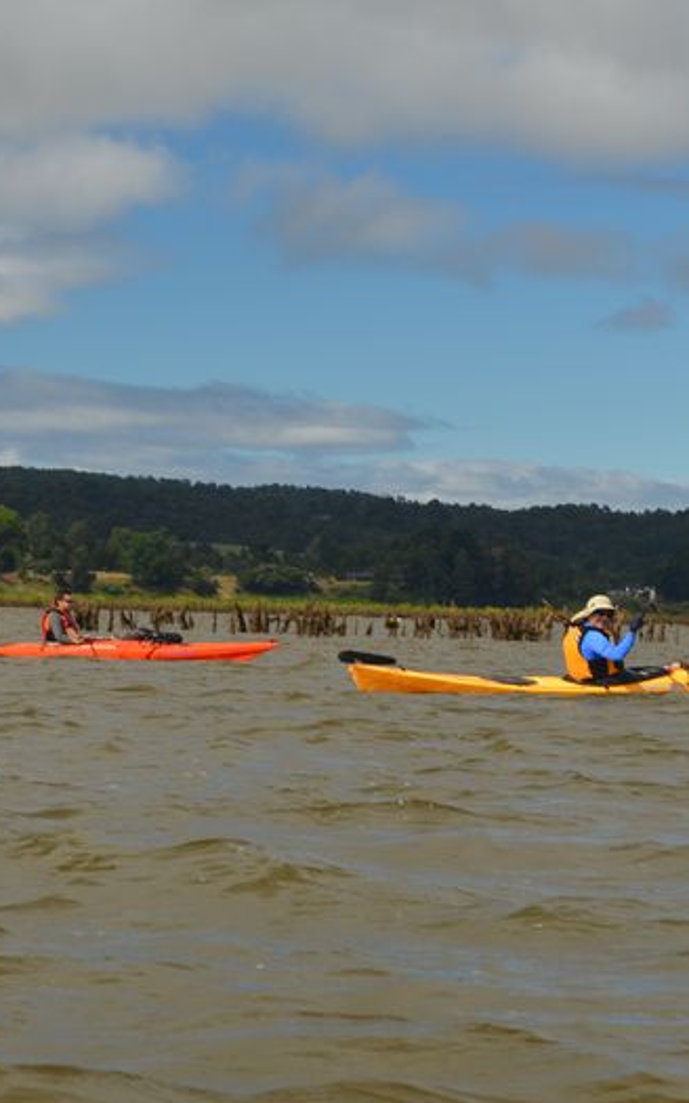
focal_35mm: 128
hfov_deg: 10.2
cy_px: 553
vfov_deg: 16.3
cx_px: 676
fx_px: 3840
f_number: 8
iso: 160
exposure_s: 1/250
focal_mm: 55
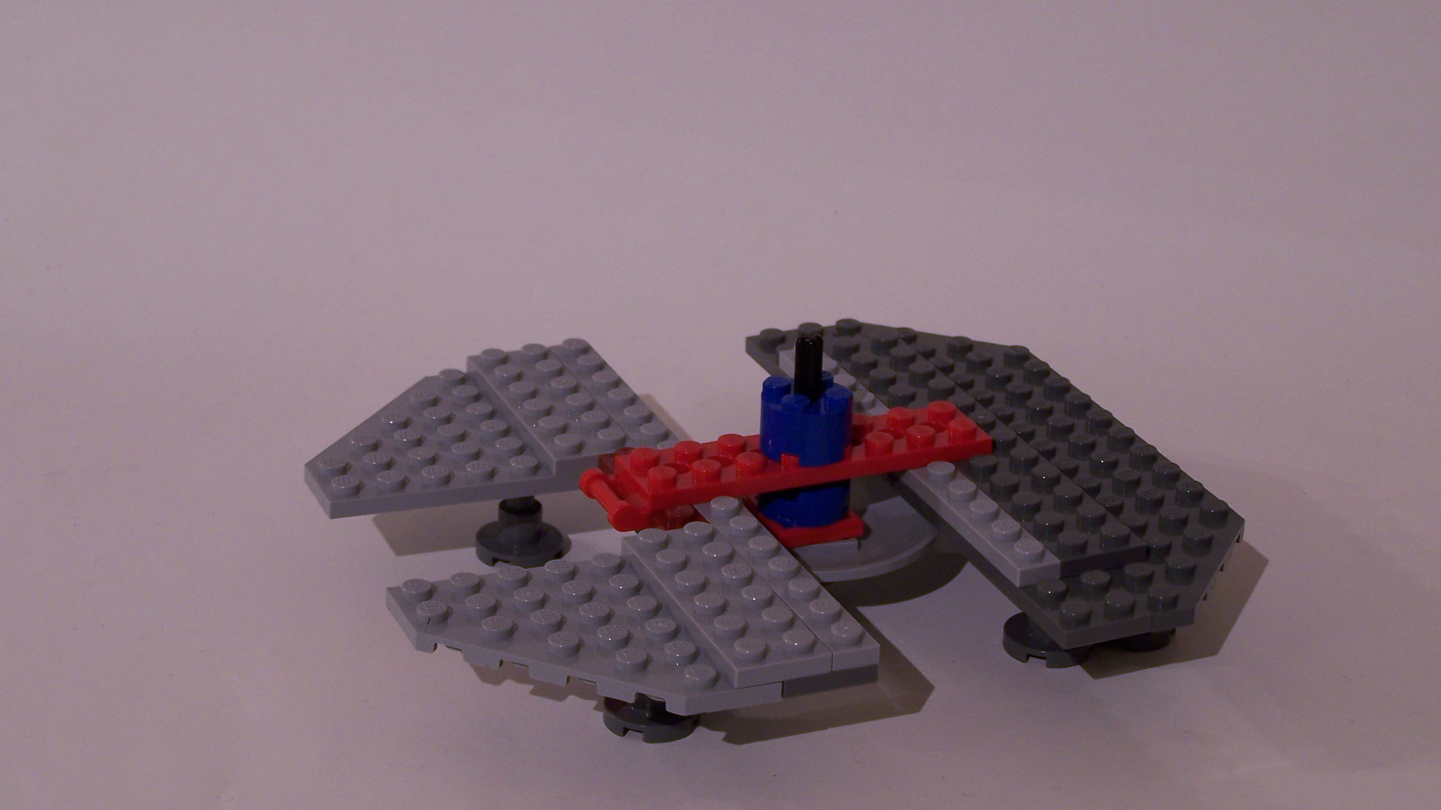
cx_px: 719
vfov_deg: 15.9
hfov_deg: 27.9
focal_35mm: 76
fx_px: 2904
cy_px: 430
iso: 80
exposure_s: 1/4
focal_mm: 11.5
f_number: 3.2
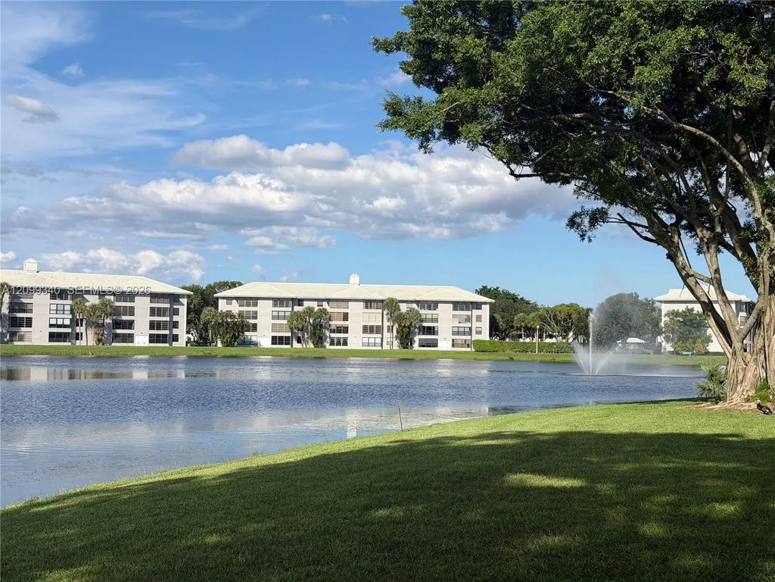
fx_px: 1075
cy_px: 291
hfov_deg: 39.7
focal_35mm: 48
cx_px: 388
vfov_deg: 30.3
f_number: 1.78
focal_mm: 6.76
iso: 64
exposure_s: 1/7874
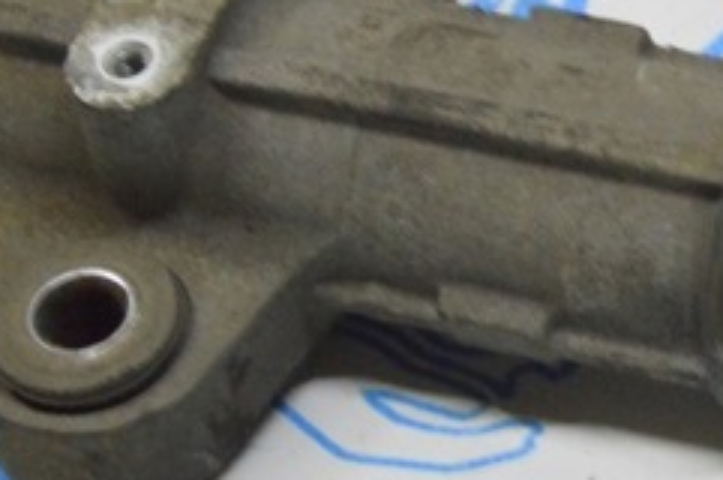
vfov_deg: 8.2
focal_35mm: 167
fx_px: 3349
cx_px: 894
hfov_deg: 12.0
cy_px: 178
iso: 6400
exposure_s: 1/20
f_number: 20
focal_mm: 42
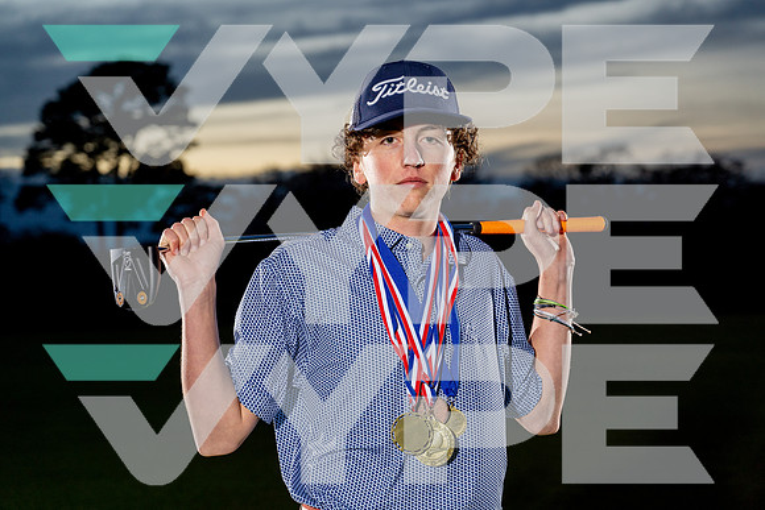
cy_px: 255
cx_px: 382
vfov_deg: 19.5
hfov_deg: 28.8
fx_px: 1488
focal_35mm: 70
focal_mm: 70
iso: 400
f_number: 4
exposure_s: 1/250
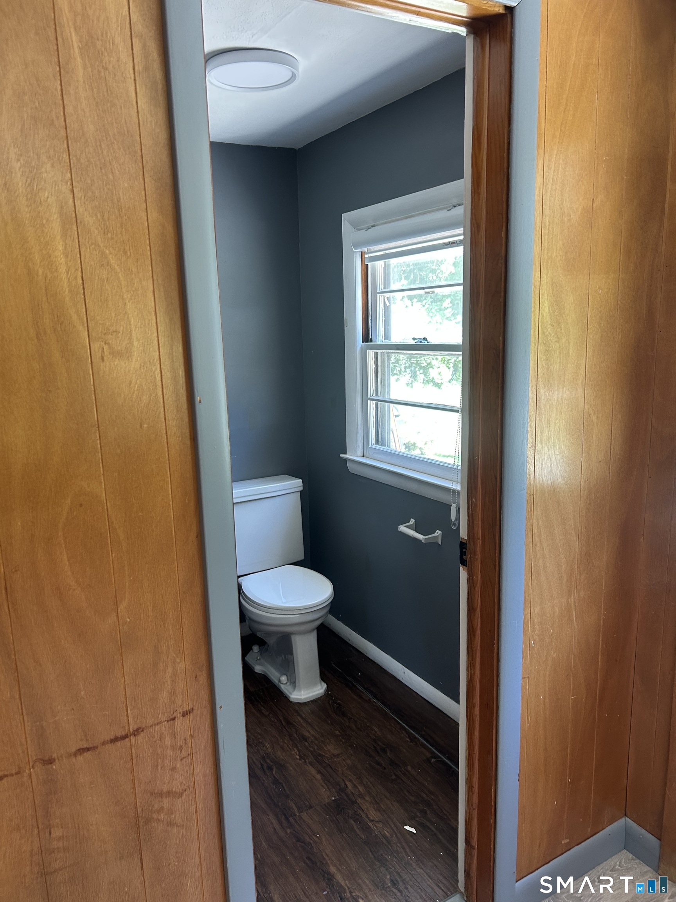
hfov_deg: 53.1
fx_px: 677
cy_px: 451
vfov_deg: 67.3
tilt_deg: -11.3
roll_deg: +1.3
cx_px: 338
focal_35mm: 26
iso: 125
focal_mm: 5.7
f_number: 1.5
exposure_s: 1/86
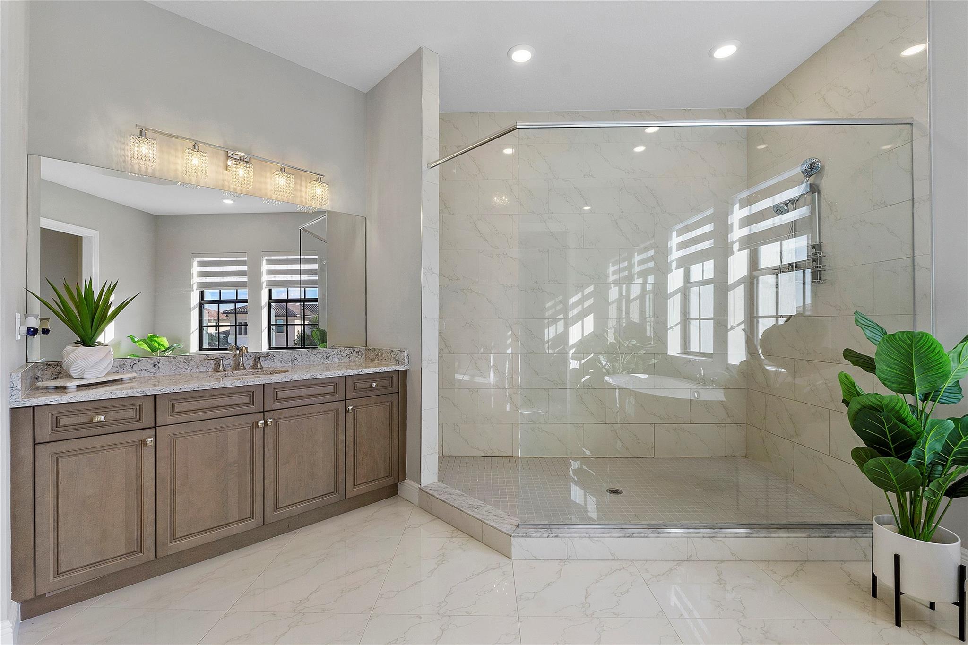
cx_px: 484
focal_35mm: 15
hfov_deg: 100.4
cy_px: 322
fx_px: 403
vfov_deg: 77.3
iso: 160
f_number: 11
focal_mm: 10
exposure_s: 1/15
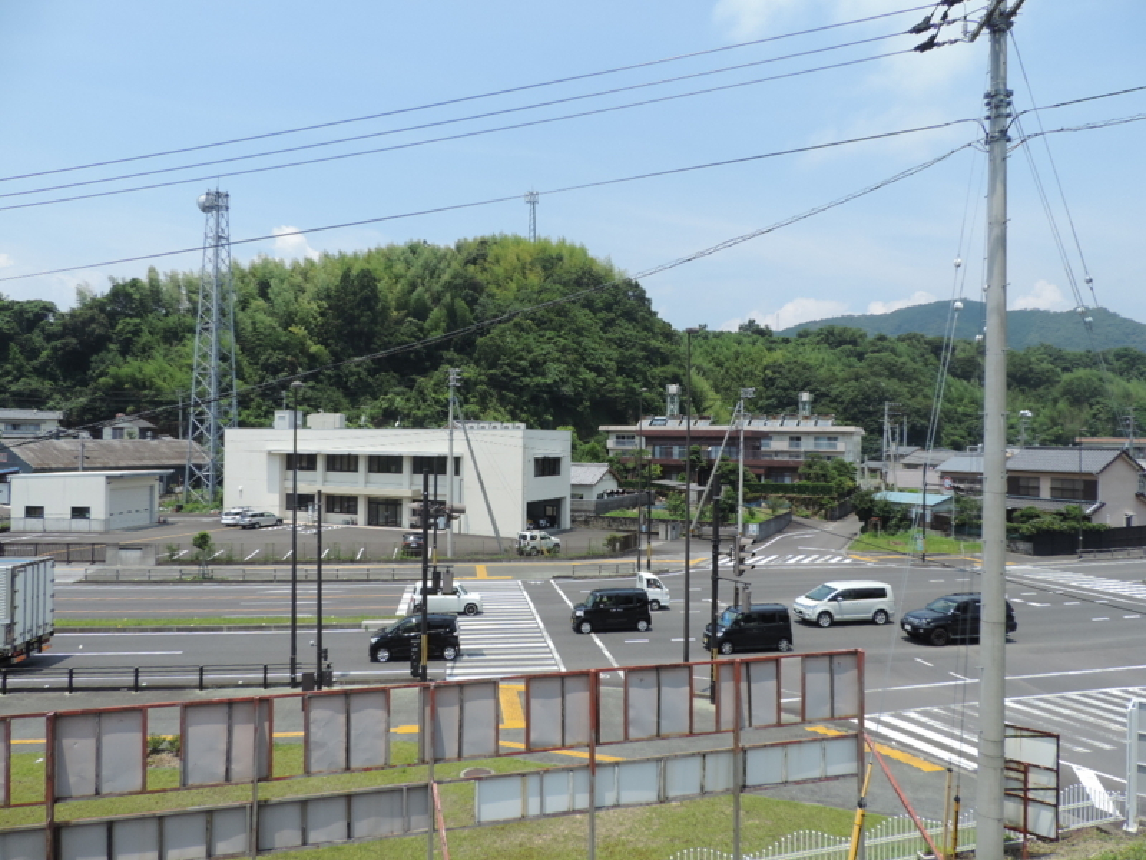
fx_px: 795
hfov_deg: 71.6
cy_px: 430
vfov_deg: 56.8
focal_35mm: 24
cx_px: 573
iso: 80
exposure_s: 1/1000
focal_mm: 4.3
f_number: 3
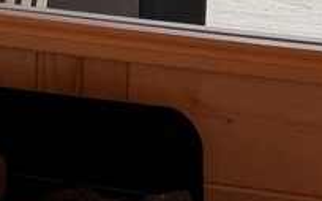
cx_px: -114
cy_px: -318
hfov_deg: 15.4
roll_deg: -1.5
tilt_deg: -7.5
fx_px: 1122
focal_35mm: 128
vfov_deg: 9.0
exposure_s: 1/140
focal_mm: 6.76
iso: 50
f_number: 1.78
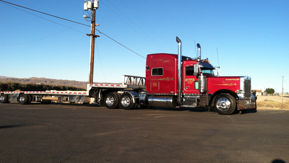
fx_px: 299
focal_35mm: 39
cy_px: 78
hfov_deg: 51.6
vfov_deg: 30.4
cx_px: 145
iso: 80
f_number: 2.8
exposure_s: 1/1154
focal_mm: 3.85
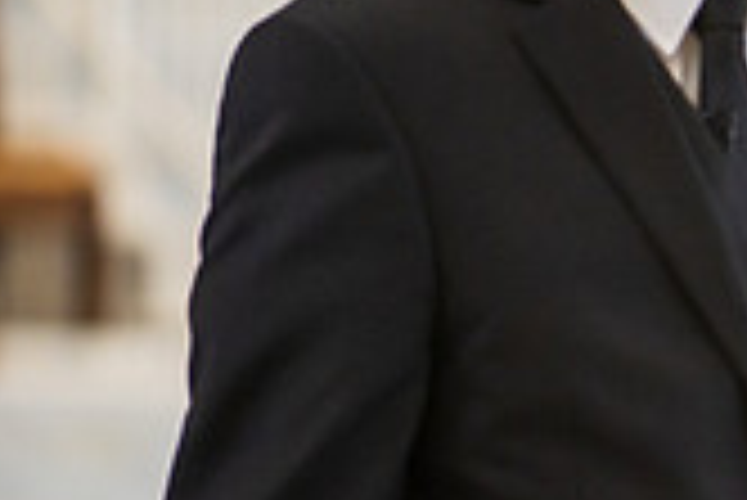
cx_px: 1269
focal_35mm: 699
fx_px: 14517
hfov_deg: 2.9
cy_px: 196
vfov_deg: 2.0
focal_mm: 200
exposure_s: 1/250
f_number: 2.8
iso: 1250
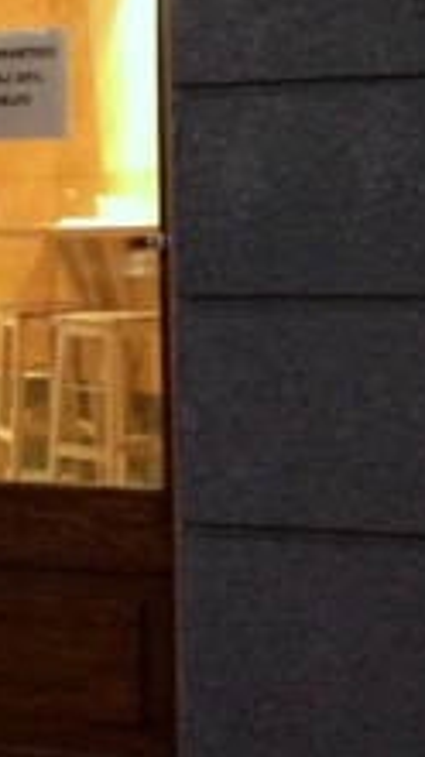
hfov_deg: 11.6
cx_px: 254
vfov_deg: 19.7
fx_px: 2088
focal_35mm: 104
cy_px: -58
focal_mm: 4.12
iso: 500
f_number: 2.4
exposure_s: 1/15
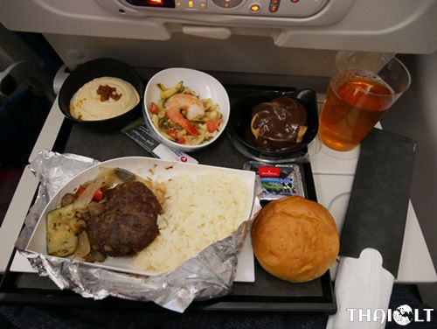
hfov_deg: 71.5
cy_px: 164
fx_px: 303
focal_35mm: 24
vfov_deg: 56.9
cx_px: 218
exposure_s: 1/10
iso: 3200
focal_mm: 12
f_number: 3.5
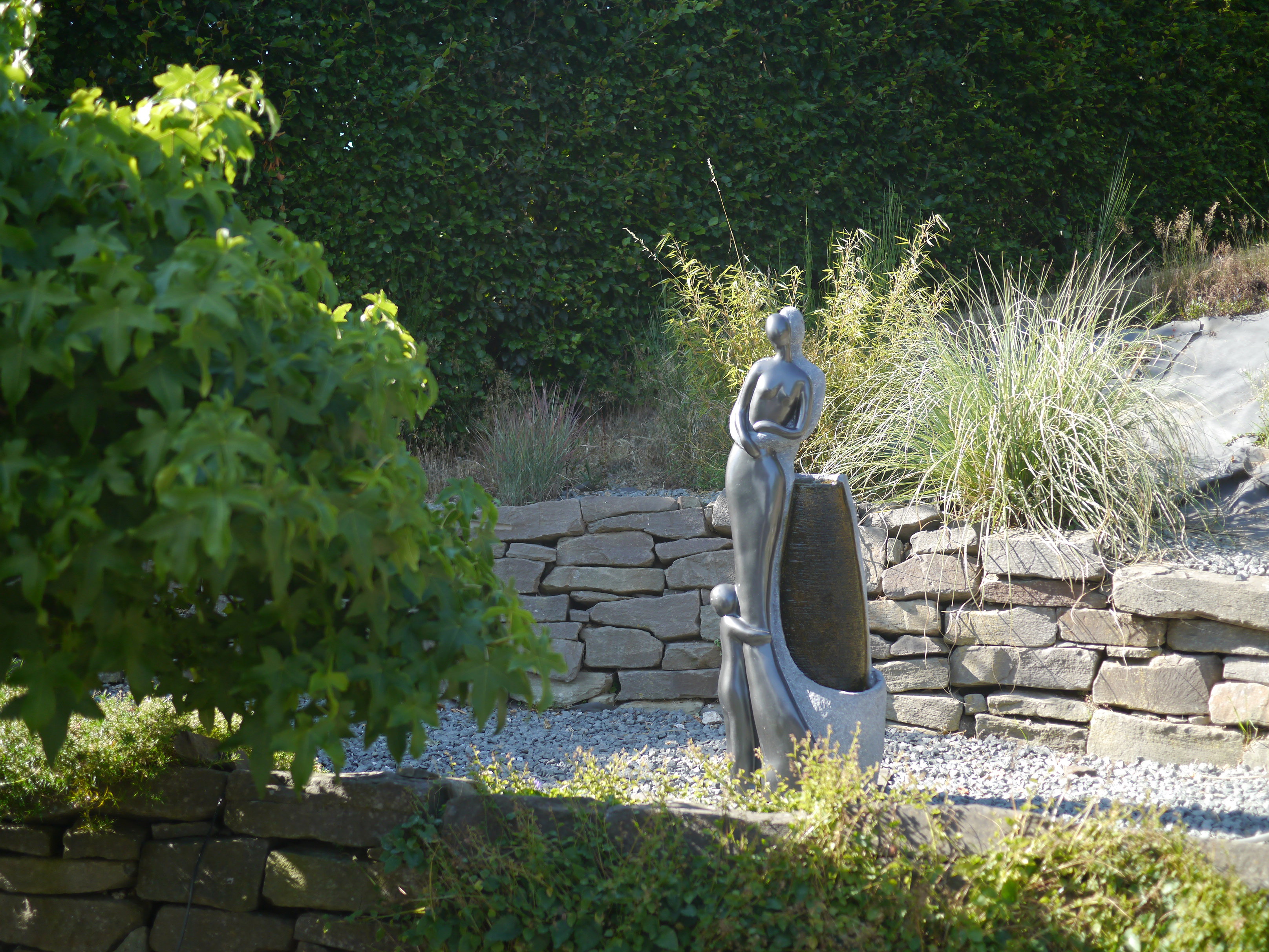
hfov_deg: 46.8
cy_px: 476
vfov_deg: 36.0
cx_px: 634
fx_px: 1466
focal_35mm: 40
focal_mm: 20
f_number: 1.8
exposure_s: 1/1000
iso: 160
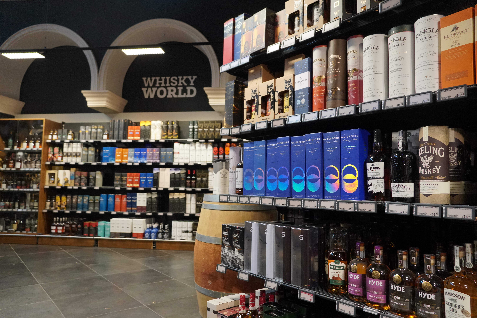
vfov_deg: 47.9
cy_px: 159
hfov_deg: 67.4
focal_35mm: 27
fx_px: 358
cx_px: 238
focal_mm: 18
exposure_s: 1/160
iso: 1600
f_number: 4
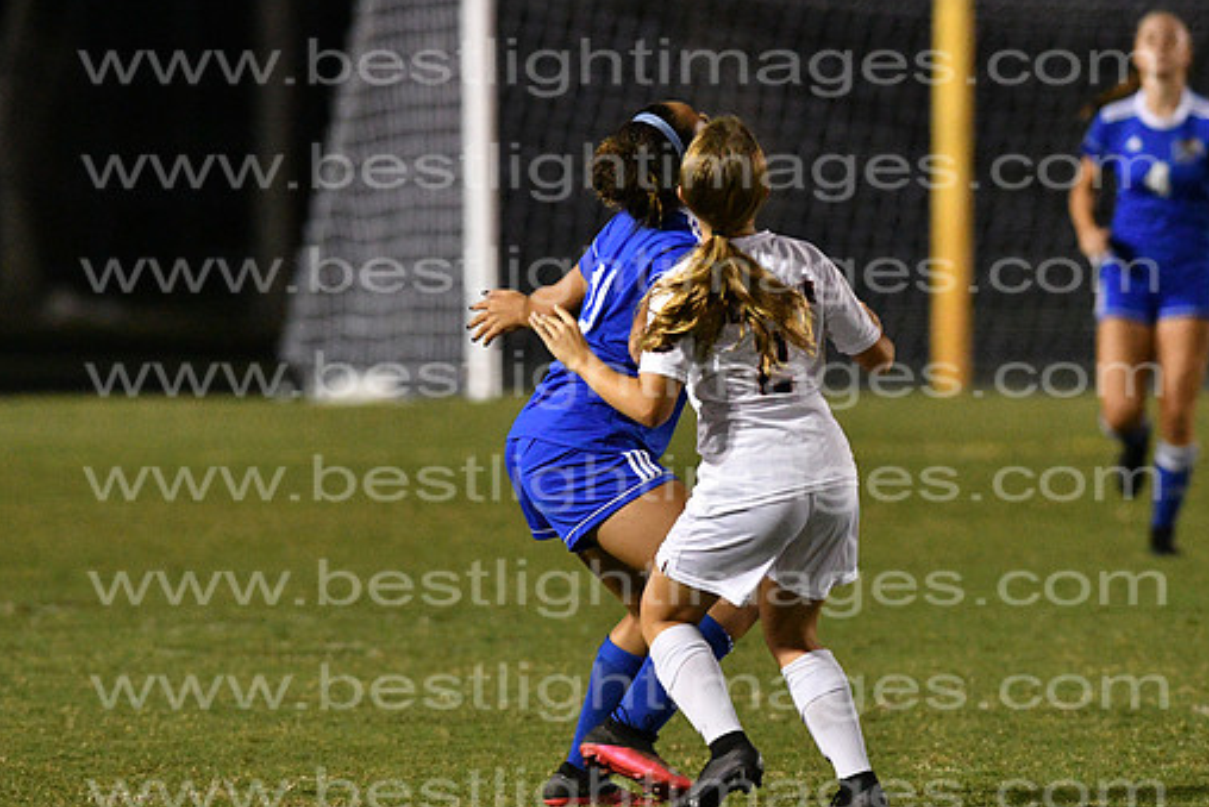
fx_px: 17266
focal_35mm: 514
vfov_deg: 2.7
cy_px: 432
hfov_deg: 4.0
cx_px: 628
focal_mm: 300
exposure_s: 1/640
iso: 10000
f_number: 3.5
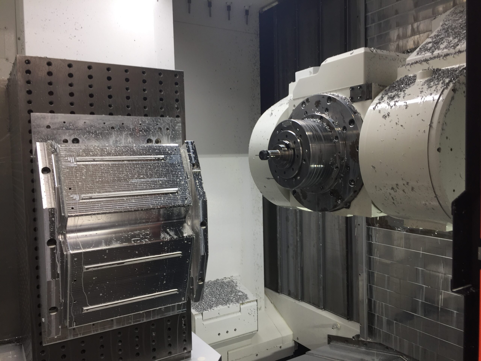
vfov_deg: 48.2
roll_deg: +0.9
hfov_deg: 61.7
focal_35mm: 29
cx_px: 240
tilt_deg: -2.6
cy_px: 180
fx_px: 403
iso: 32
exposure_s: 1/40
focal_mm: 4.15
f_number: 2.2
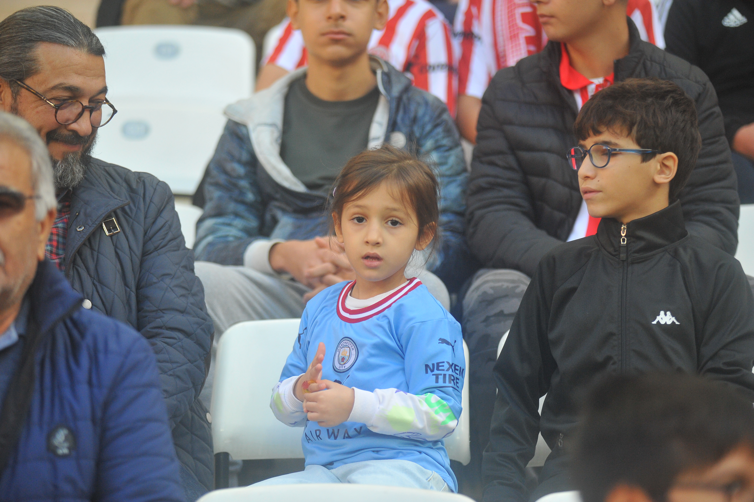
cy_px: 251
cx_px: 377
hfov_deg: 15.2
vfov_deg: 10.1
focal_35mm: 135
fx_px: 2826
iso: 2000
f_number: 3.5
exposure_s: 1/3200
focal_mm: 135
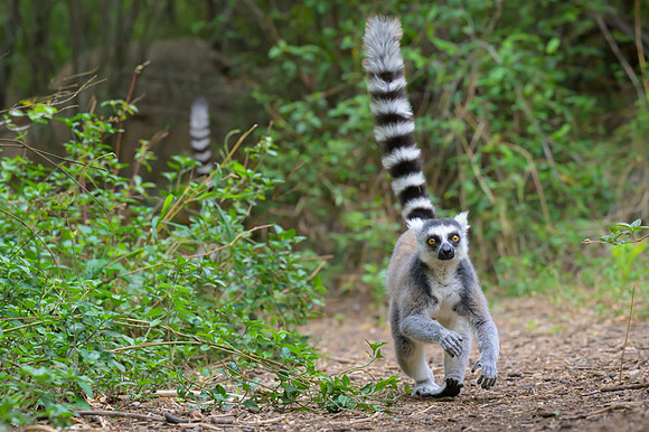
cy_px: 223
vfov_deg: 11.2
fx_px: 2212
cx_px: 379
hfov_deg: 16.7
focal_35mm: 123
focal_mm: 70
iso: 1600
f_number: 4
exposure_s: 1/1600
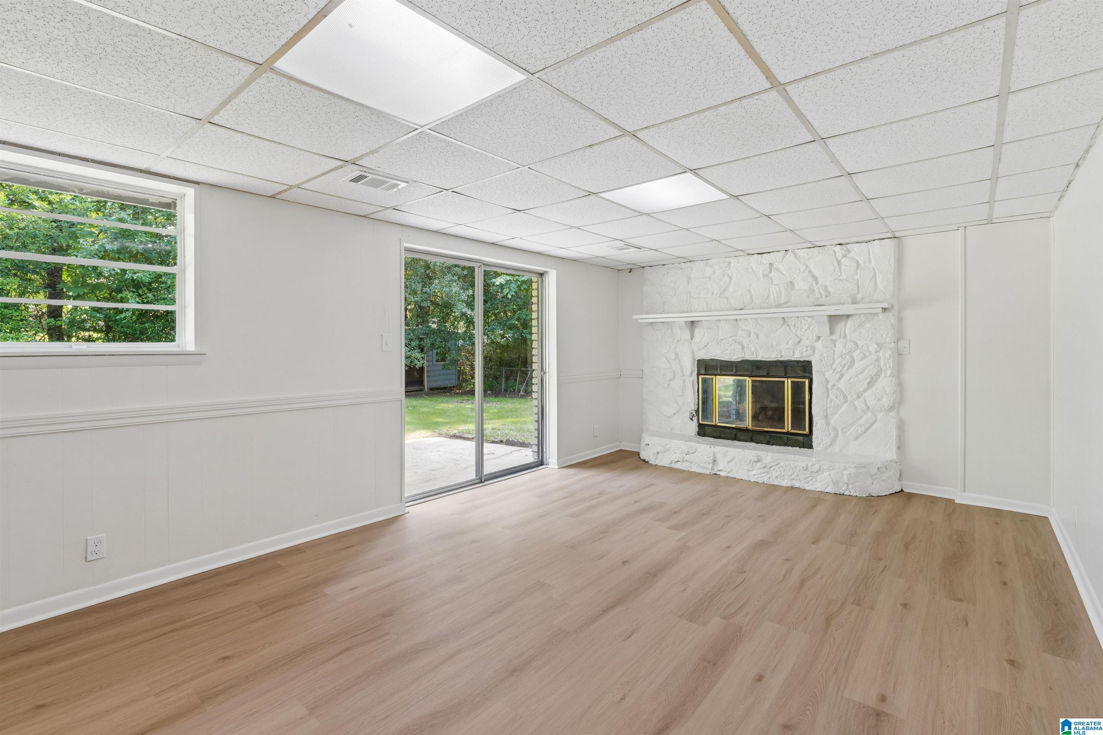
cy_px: 368
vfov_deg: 73.7
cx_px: 552
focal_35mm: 16
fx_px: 490
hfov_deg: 96.7
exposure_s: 1/8
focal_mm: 16
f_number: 13
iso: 400
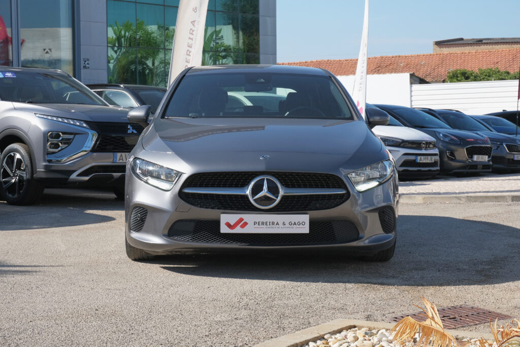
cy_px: 174
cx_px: 260
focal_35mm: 68
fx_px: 982
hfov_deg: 29.7
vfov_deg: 20.0
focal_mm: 45
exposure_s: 1/250
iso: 160
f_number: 9
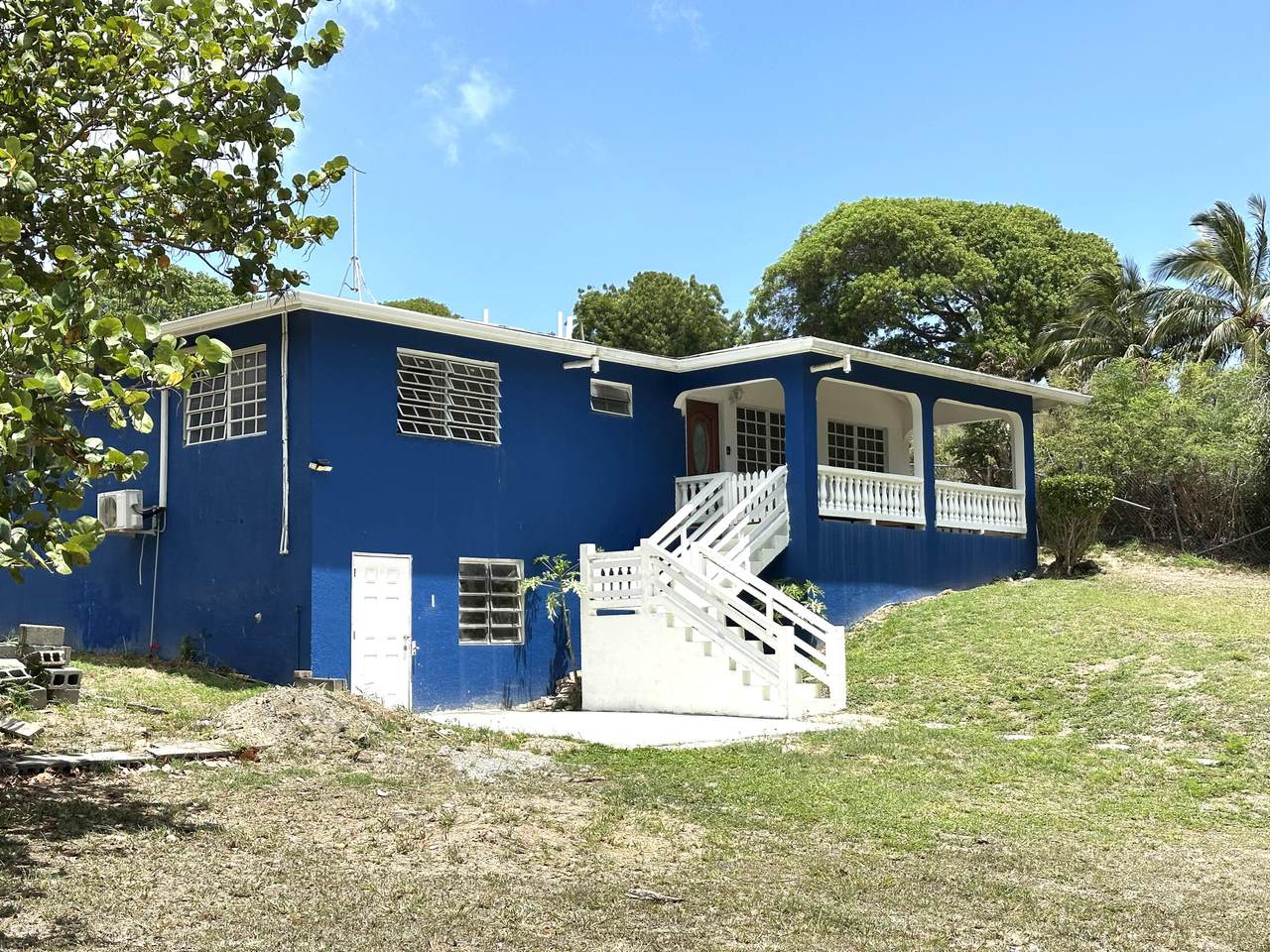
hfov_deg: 39.7
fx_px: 1761
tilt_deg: +6.1
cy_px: 476
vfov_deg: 30.3
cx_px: 635
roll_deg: +0.9
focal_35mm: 48
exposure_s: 1/4184
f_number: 1.78
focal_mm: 6.86
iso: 64
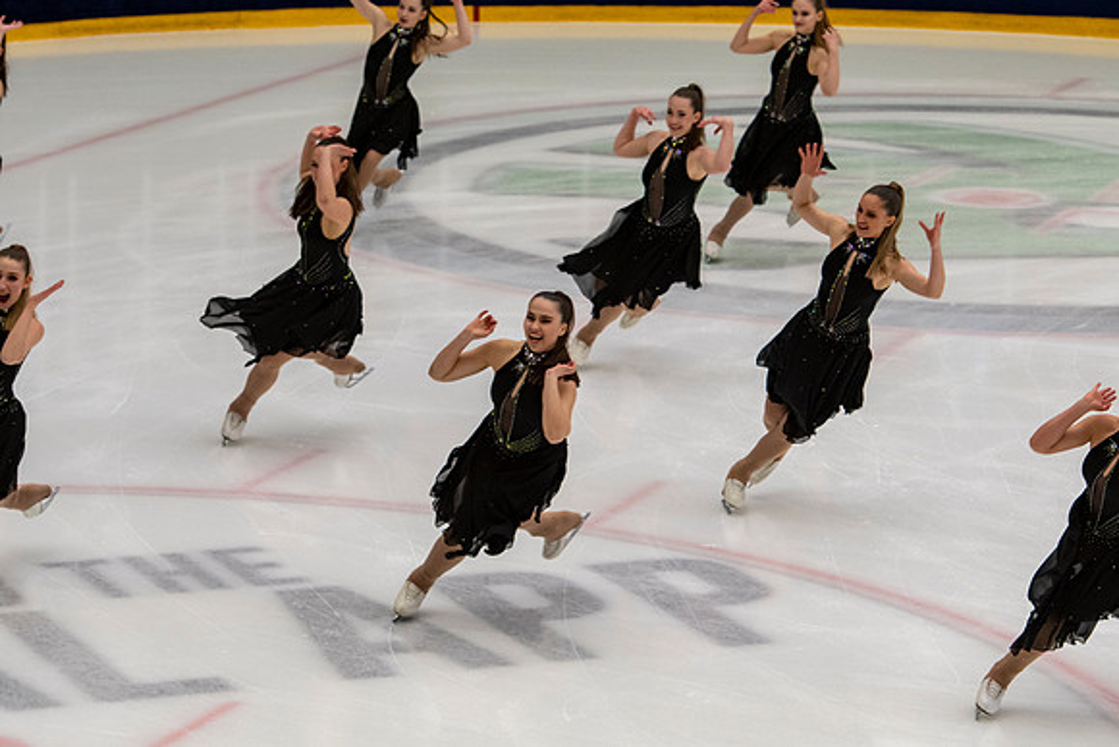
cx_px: 560
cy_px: 374
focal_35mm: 165
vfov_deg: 8.3
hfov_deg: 12.4
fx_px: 5130
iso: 1100
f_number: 5.6
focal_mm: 110
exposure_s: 1/320
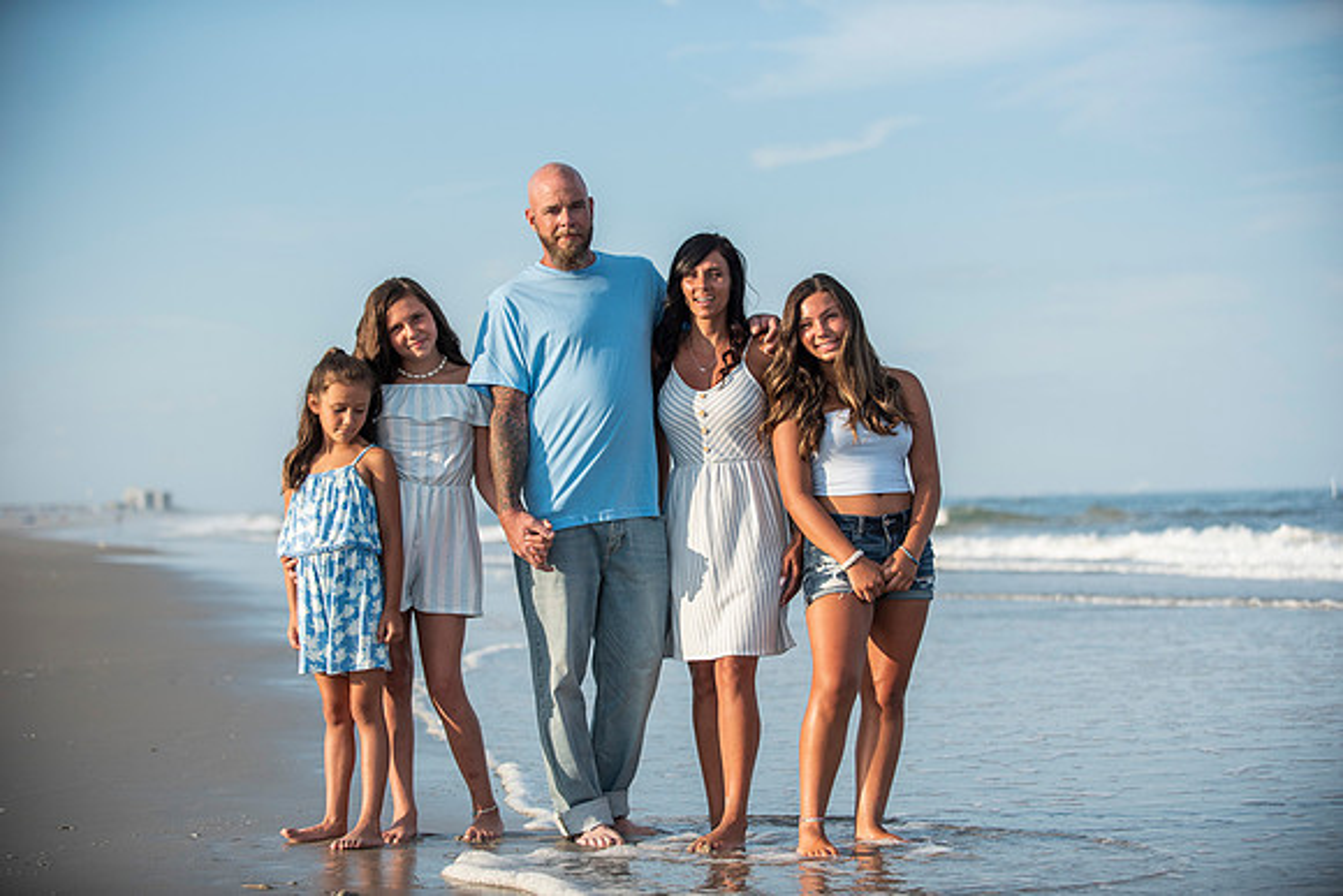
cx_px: 672
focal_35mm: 78
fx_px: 2910
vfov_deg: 17.5
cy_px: 448
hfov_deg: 26.0
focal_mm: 78
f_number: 3.2
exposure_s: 1/4000
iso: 250
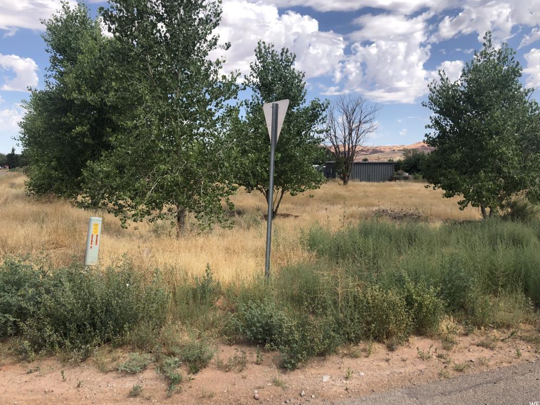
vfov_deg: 48.2
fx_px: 452
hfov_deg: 61.6
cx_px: 278
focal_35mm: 29
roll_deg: +0.6
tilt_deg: -5.3
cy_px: 199
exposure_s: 1/1389
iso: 20
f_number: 1.8
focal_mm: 3.99
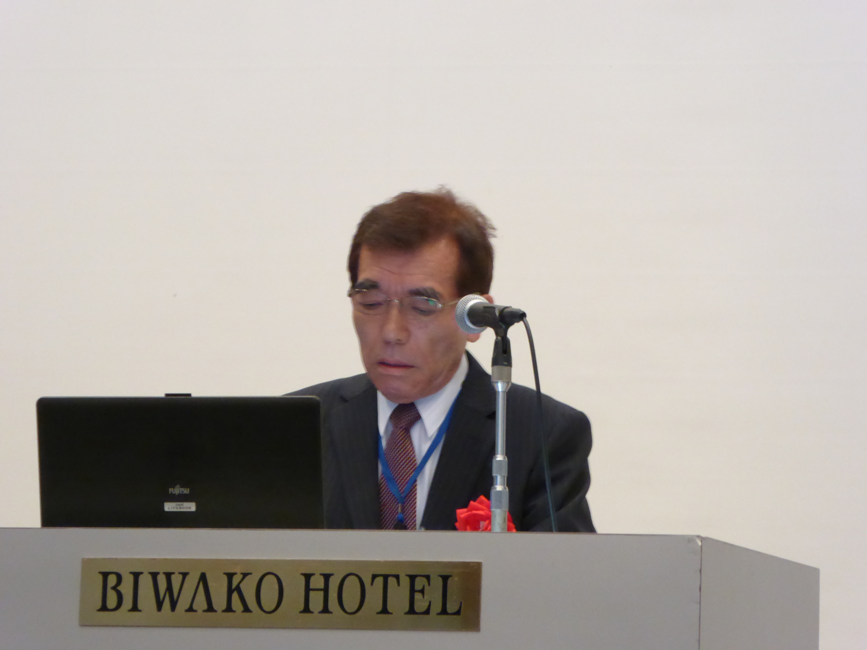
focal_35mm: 206
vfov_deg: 7.2
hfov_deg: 9.6
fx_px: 5160
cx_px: 434
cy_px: 325
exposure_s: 1/15
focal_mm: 33.2
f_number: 5.6
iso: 800
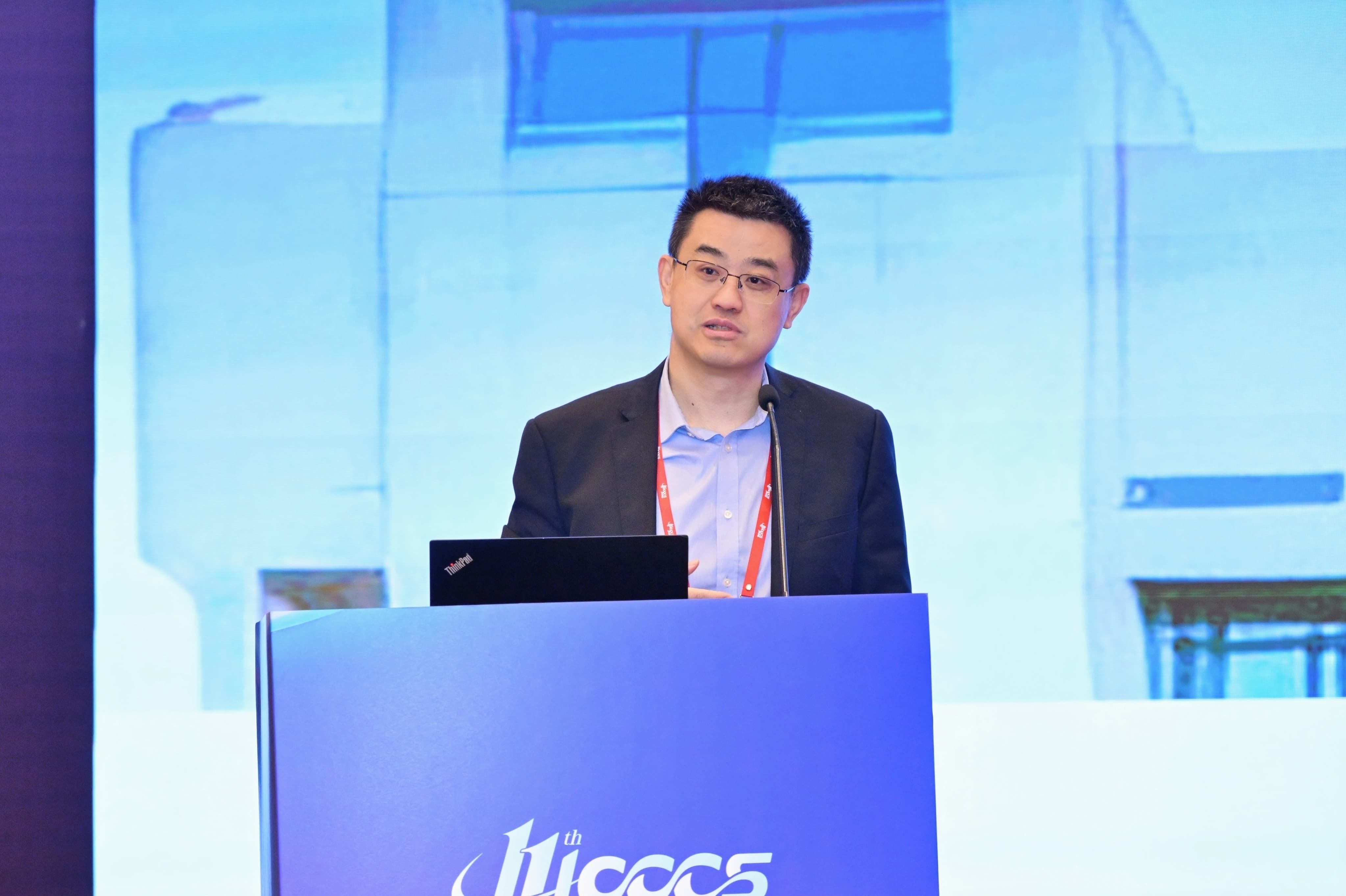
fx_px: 6728
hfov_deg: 11.4
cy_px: 448
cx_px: 673
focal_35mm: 180
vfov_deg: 7.6
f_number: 4
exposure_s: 1/160
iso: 3200
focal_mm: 120
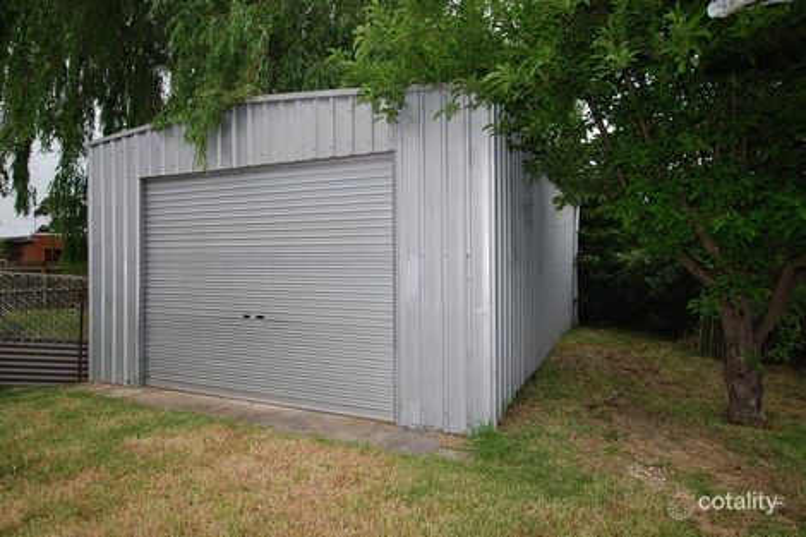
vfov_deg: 59.5
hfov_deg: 81.2
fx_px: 470
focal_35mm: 21
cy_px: 268
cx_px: 403
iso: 100
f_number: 6.3
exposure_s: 1/160
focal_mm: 14
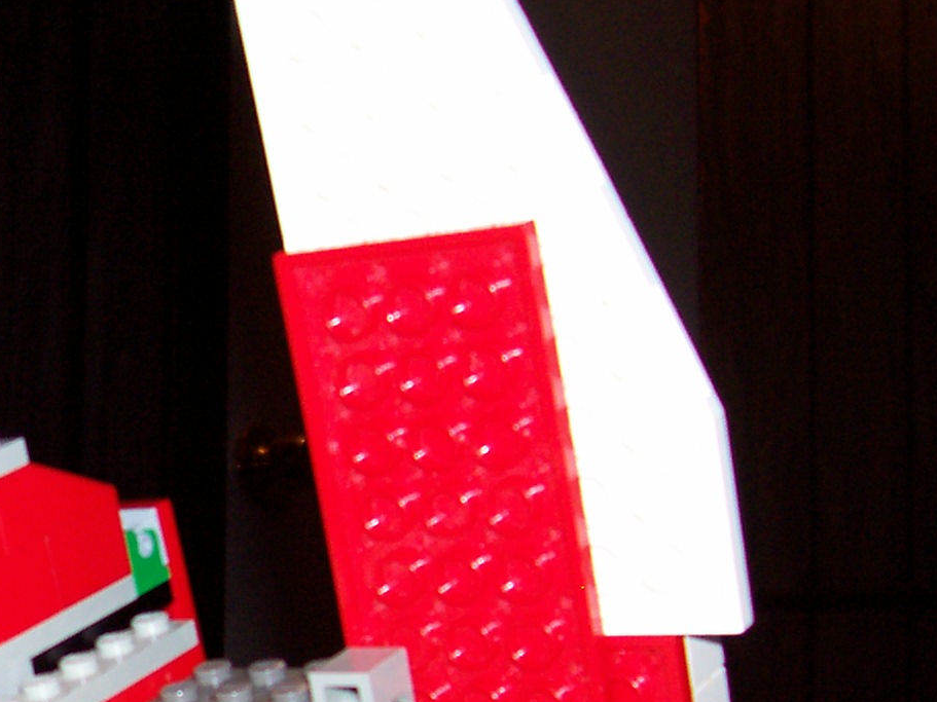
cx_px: -212
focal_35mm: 86
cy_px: 690
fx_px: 2328
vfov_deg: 16.8
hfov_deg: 21.1
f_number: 2.7
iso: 80
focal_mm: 5.6
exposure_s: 1/64
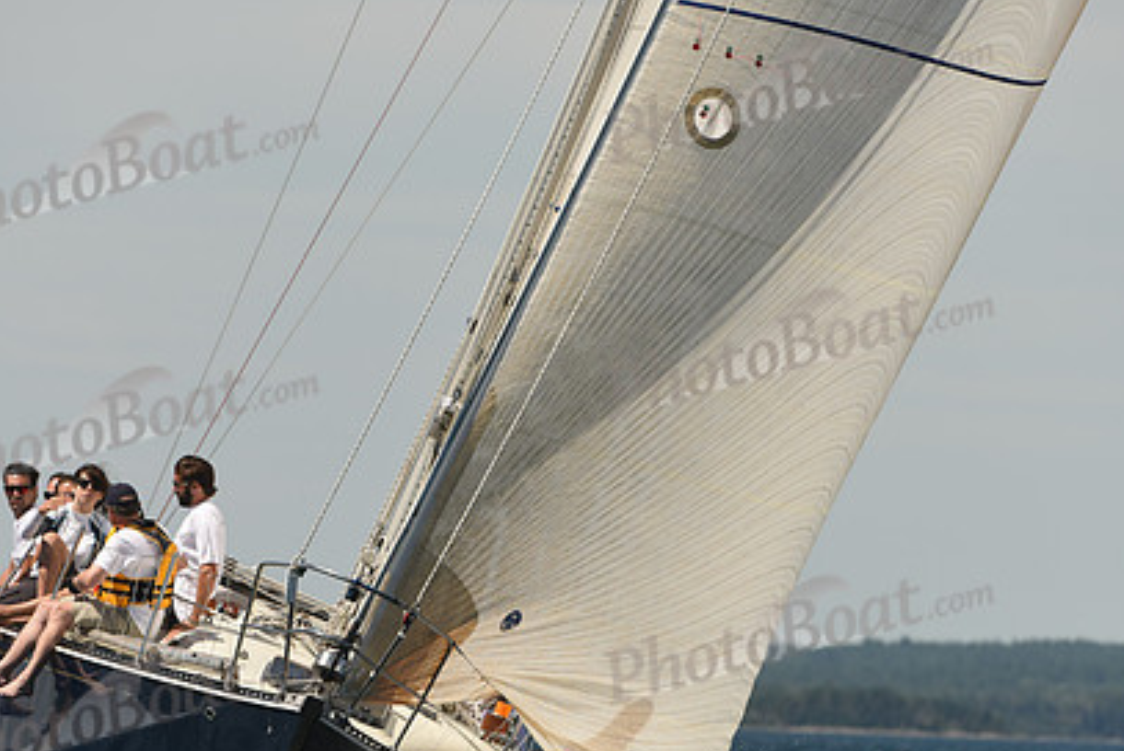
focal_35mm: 570
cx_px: 464
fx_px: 17809
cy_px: 529
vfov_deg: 2.4
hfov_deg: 3.6
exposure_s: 1/1000
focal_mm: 400
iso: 250
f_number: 6.3
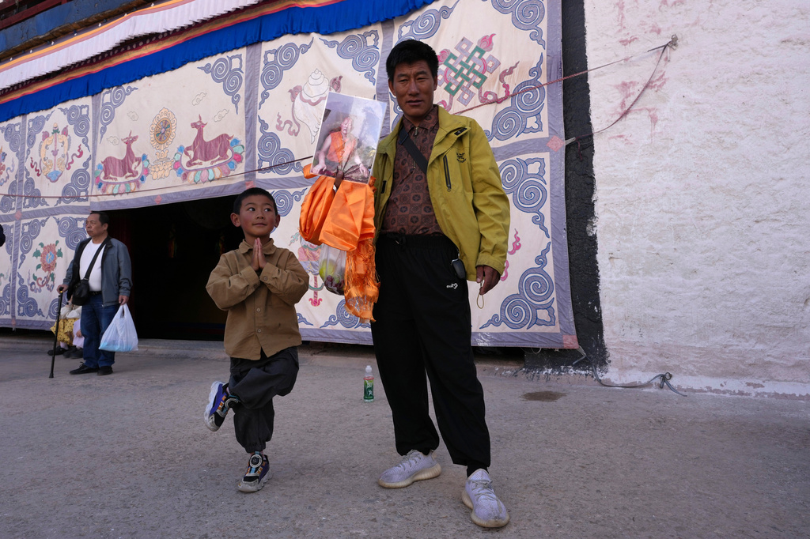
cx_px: 405
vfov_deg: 55.1
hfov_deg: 76.1
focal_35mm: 23
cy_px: 270
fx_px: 517
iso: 320
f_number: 8
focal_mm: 23
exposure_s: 1/500
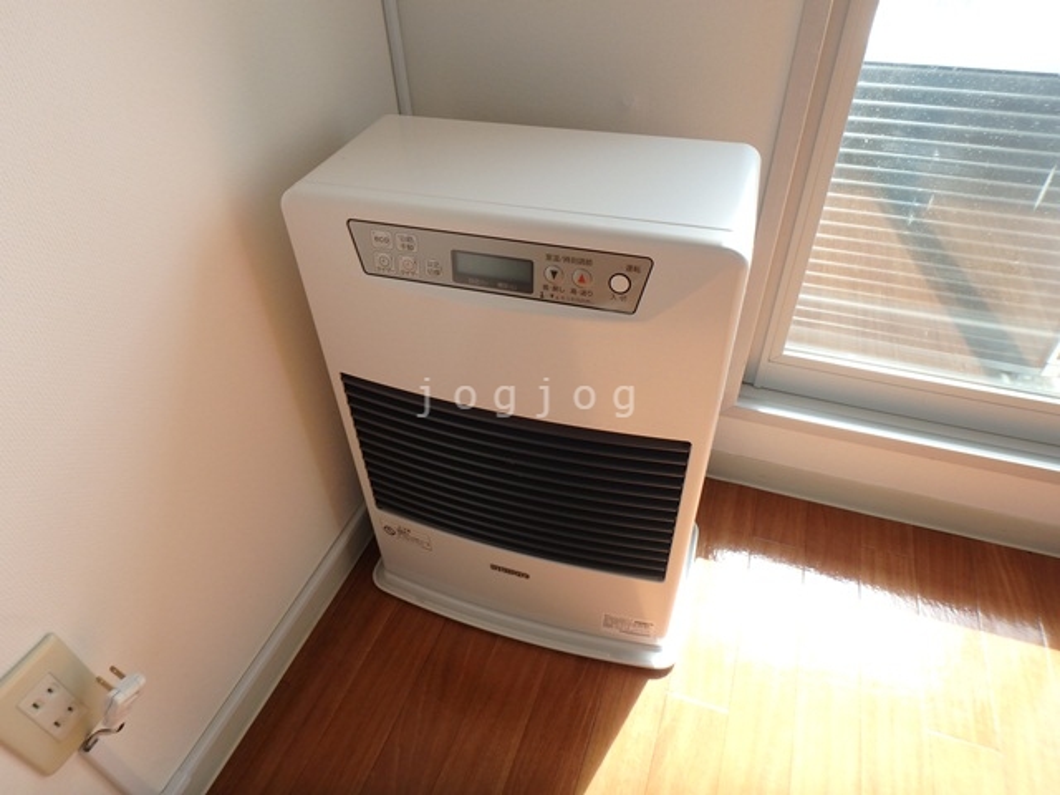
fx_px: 643
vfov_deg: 63.4
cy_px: 398
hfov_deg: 79.0
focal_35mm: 21
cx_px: 530
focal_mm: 3.7
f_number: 3.5
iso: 125
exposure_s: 1/100
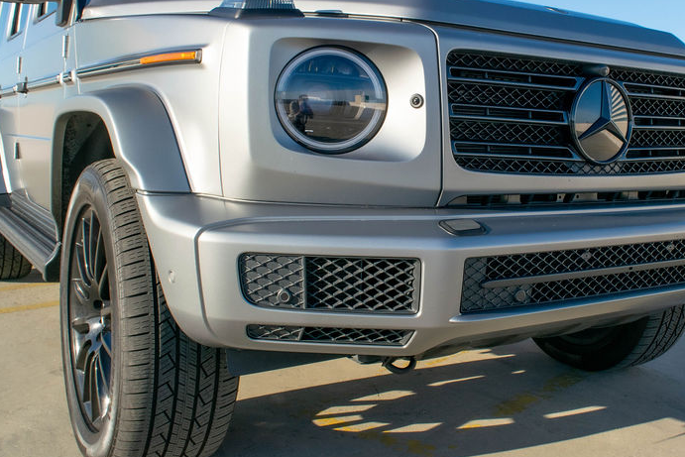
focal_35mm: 40
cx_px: 448
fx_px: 761
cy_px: 176
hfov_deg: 47.8
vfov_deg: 33.3
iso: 200
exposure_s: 1/400
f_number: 10
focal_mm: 18
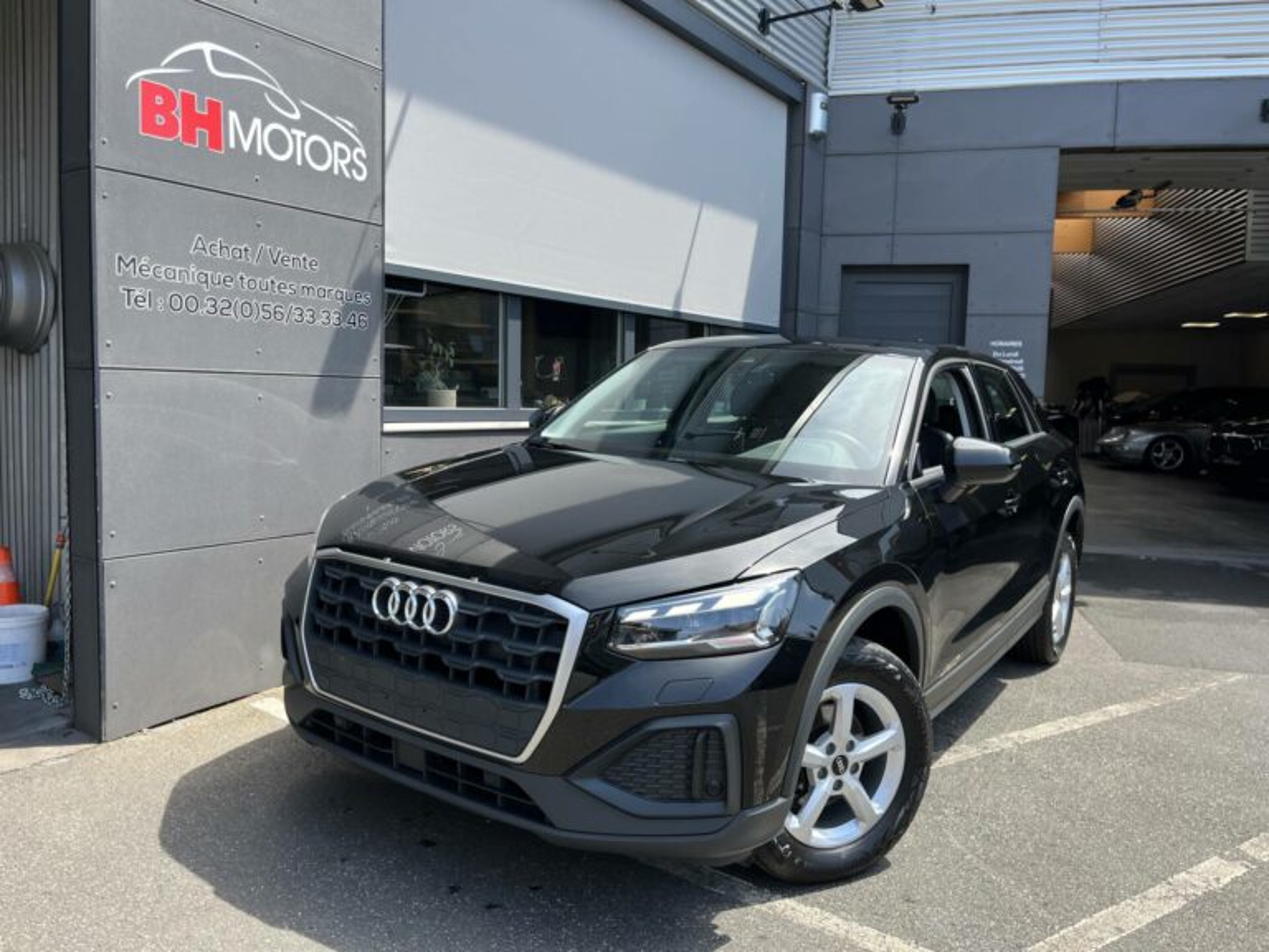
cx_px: 634
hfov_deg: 67.3
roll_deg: -1.0
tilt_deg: -5.1
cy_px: 476
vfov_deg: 53.1
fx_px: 953
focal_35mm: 26
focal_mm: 5.1
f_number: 1.6
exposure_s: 1/777
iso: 50
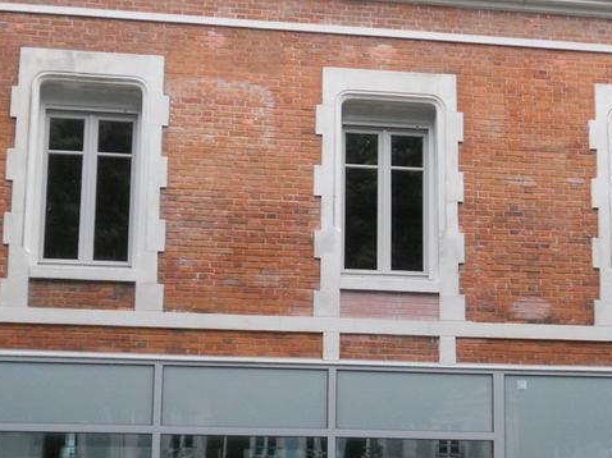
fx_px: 1361
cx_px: 382
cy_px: 292
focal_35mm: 77
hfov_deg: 25.3
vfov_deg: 19.1
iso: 320
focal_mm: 8.2
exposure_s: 1/125
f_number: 4.3
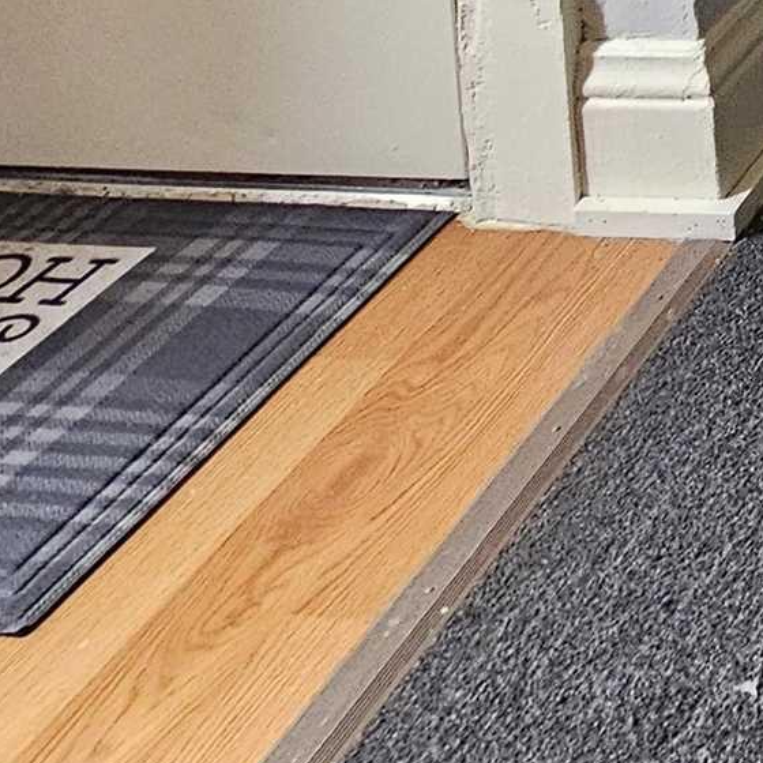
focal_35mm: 63
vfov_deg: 18.5
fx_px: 1571
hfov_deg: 17.8
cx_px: 1566
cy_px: -744
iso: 320
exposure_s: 1/46
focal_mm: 2.2
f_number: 2.2
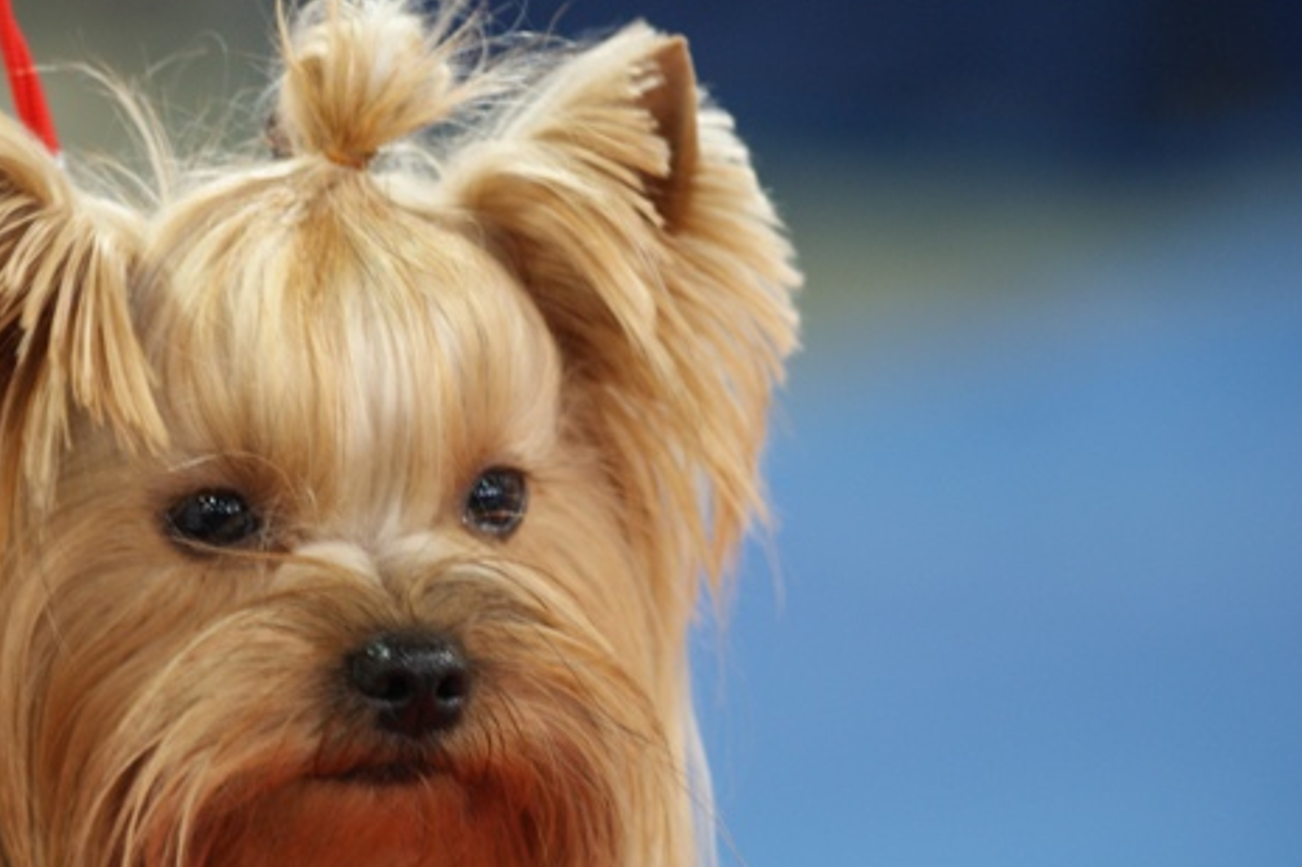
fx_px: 10111
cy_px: 558
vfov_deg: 4.9
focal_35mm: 280
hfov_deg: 7.4
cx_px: 443
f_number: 4.5
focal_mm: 135
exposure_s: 1/5
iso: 400
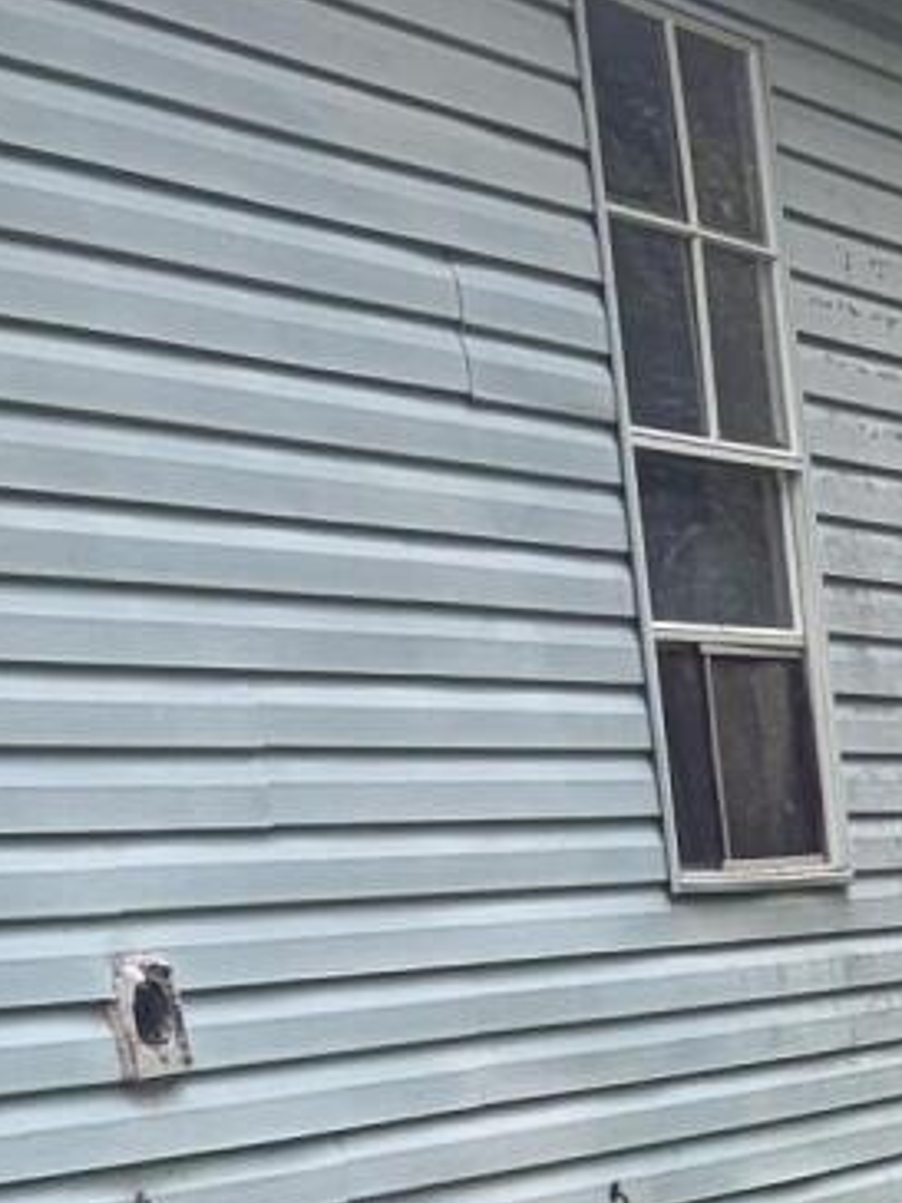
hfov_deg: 8.9
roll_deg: +2.9
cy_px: 1752
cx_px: 2462
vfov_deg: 13.1
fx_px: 4968
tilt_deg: -10.9
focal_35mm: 143
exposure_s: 1/345
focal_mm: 5.96
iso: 64
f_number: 1.6
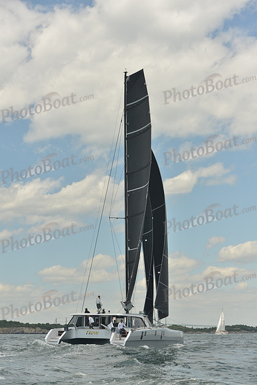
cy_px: 192
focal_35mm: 70
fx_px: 749
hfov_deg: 19.5
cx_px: 128
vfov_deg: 28.8
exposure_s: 1/800
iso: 400
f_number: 6.3
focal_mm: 70
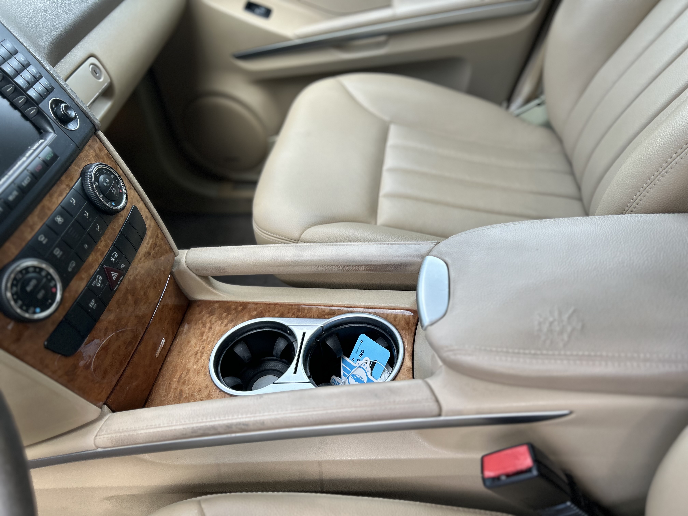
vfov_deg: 53.1
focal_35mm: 26
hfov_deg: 67.3
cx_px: 344
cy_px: 258
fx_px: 517
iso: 40
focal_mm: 5.7
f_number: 1.5
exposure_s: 1/272
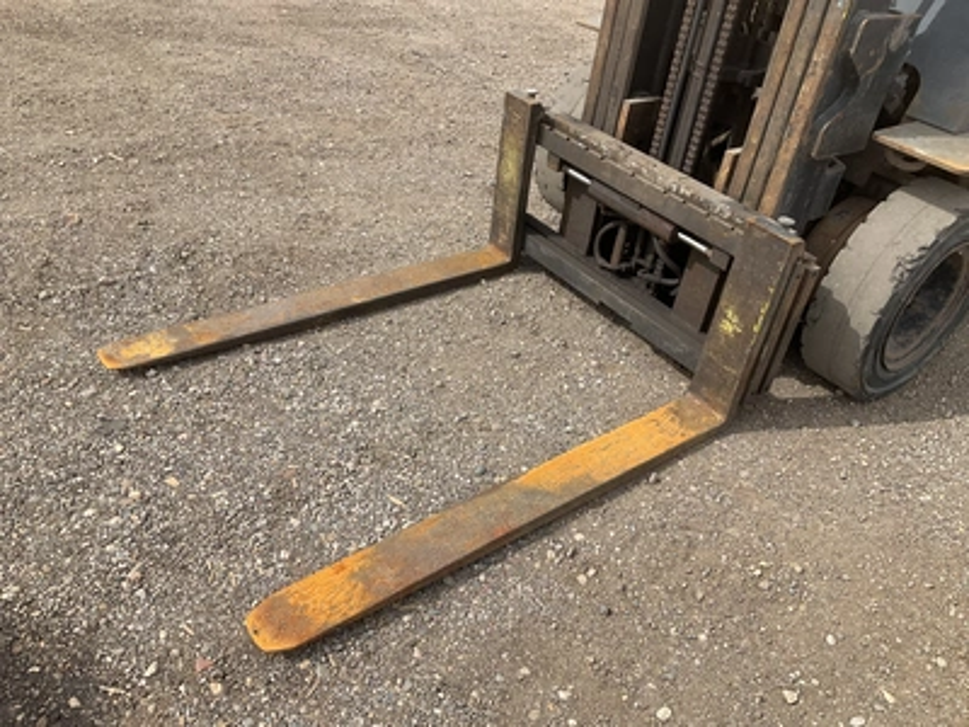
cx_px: 484
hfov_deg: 61.7
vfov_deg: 48.2
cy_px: 364
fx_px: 812
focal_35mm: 29
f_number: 1.8
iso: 25
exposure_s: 1/1221
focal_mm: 3
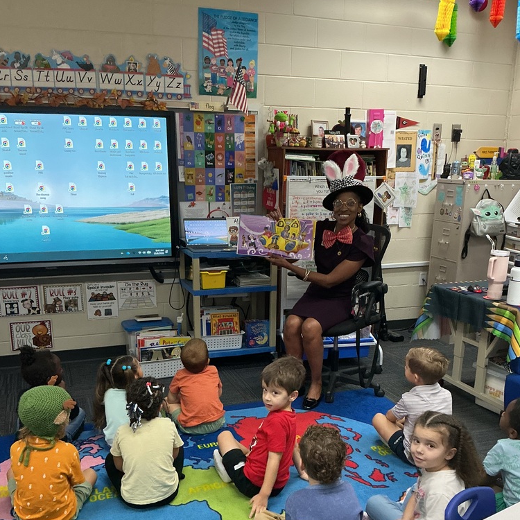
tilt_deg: -17.0
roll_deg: -0.6
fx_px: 595
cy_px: 337
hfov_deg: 47.2
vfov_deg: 46.6
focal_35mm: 35
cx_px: 257
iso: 200
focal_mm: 3
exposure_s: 1/60
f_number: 1.8
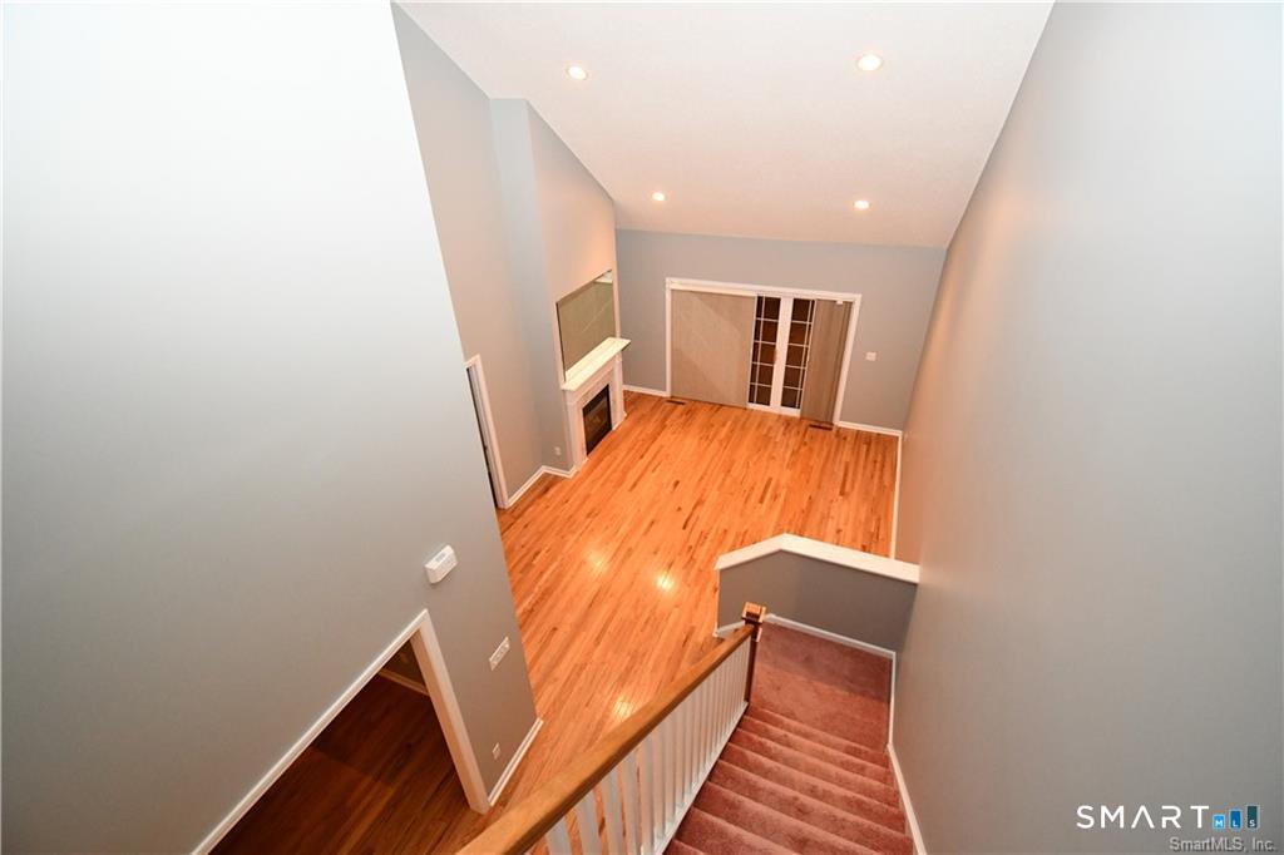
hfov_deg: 100.4
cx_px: 642
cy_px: 428
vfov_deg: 77.3
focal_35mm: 15
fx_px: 535
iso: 2500
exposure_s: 1/60
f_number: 4.5
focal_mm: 10
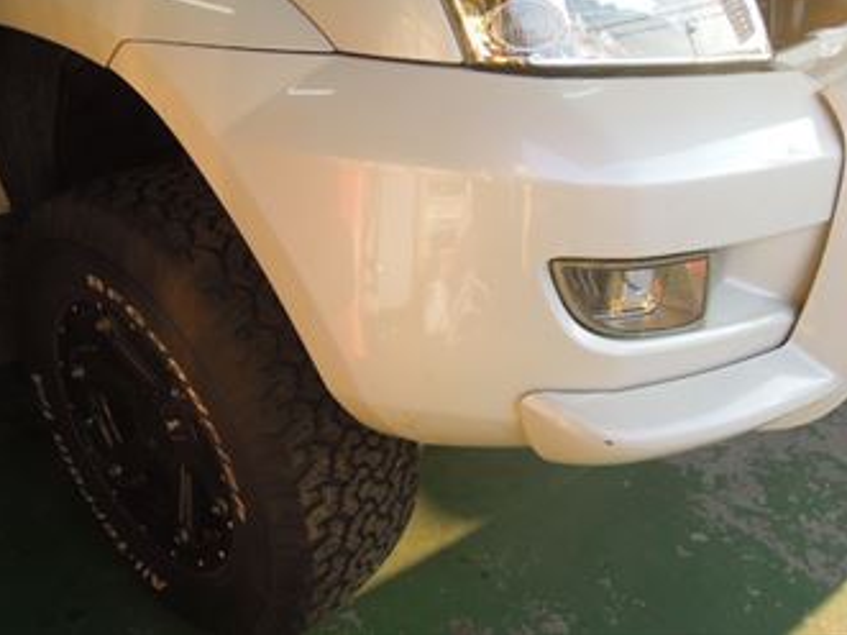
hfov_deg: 61.7
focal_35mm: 29
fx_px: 709
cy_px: 253
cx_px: 420
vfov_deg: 47.9
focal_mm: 4.3
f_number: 2.8
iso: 160
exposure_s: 1/250
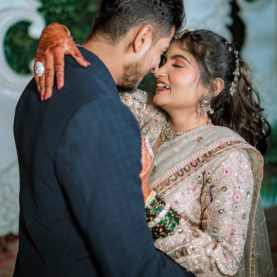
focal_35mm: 45
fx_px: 407
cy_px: 119
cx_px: 139
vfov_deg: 37.5
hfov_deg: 37.6
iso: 500
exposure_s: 1/400
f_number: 1.4
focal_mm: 35
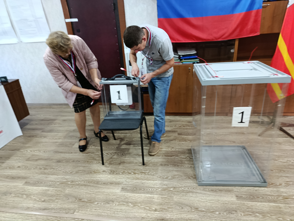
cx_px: 147
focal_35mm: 24
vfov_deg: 56.8
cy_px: 110
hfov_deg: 71.6
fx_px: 204
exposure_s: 1/33.3
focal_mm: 5.24
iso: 1225
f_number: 1.7
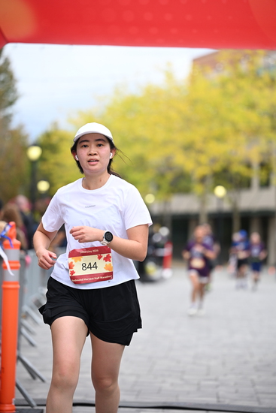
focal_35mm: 120
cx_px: 138
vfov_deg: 17.1
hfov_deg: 11.4
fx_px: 1379
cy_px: 206
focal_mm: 120
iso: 640
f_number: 2.8
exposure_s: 1/2000
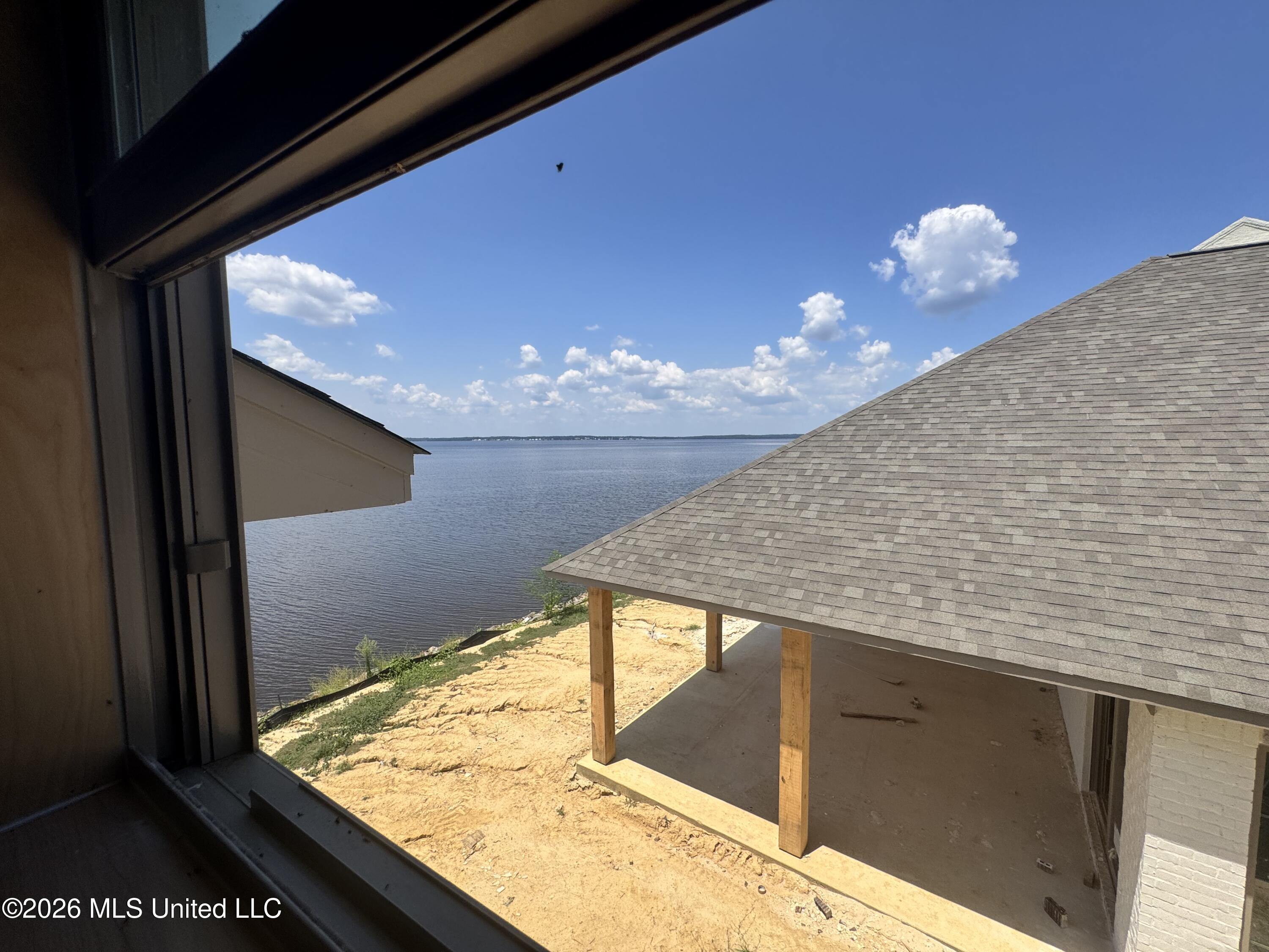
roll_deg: -0.6
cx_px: 634
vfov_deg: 85.7
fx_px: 513
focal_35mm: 14
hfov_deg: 102.1
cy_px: 476
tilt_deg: -4.8
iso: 50
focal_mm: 2.22
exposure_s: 1/3106
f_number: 2.2
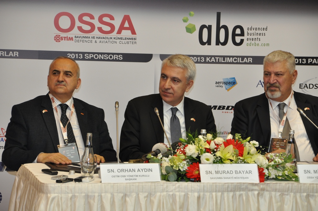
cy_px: 106
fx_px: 1456
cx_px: 159
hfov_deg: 12.5
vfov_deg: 8.3
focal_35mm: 165
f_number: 5.6
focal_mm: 110
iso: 800
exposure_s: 1/60
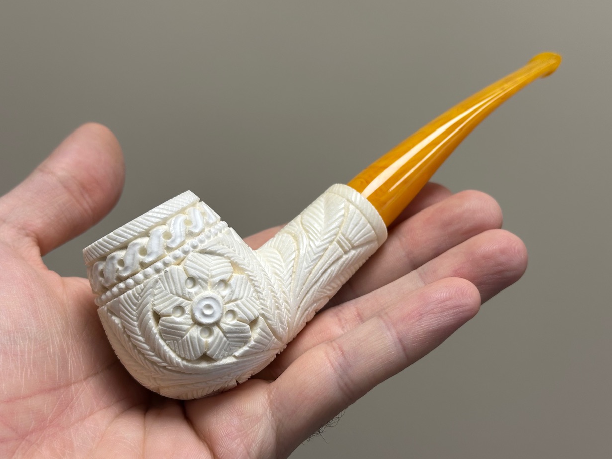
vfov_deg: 29.1
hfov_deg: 38.2
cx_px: 318
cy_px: 230
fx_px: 884
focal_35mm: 50
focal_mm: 6.86
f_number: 1.78
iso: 50
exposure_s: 1/100
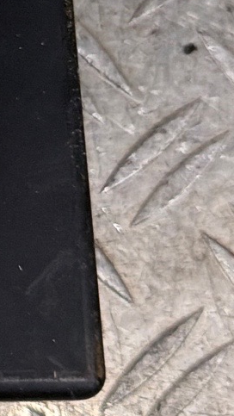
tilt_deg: -75.6
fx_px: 1146
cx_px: -260
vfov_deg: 20.0
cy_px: 20
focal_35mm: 104
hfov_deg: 10.5
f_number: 1.78
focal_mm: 6.76
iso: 320
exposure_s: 1/181
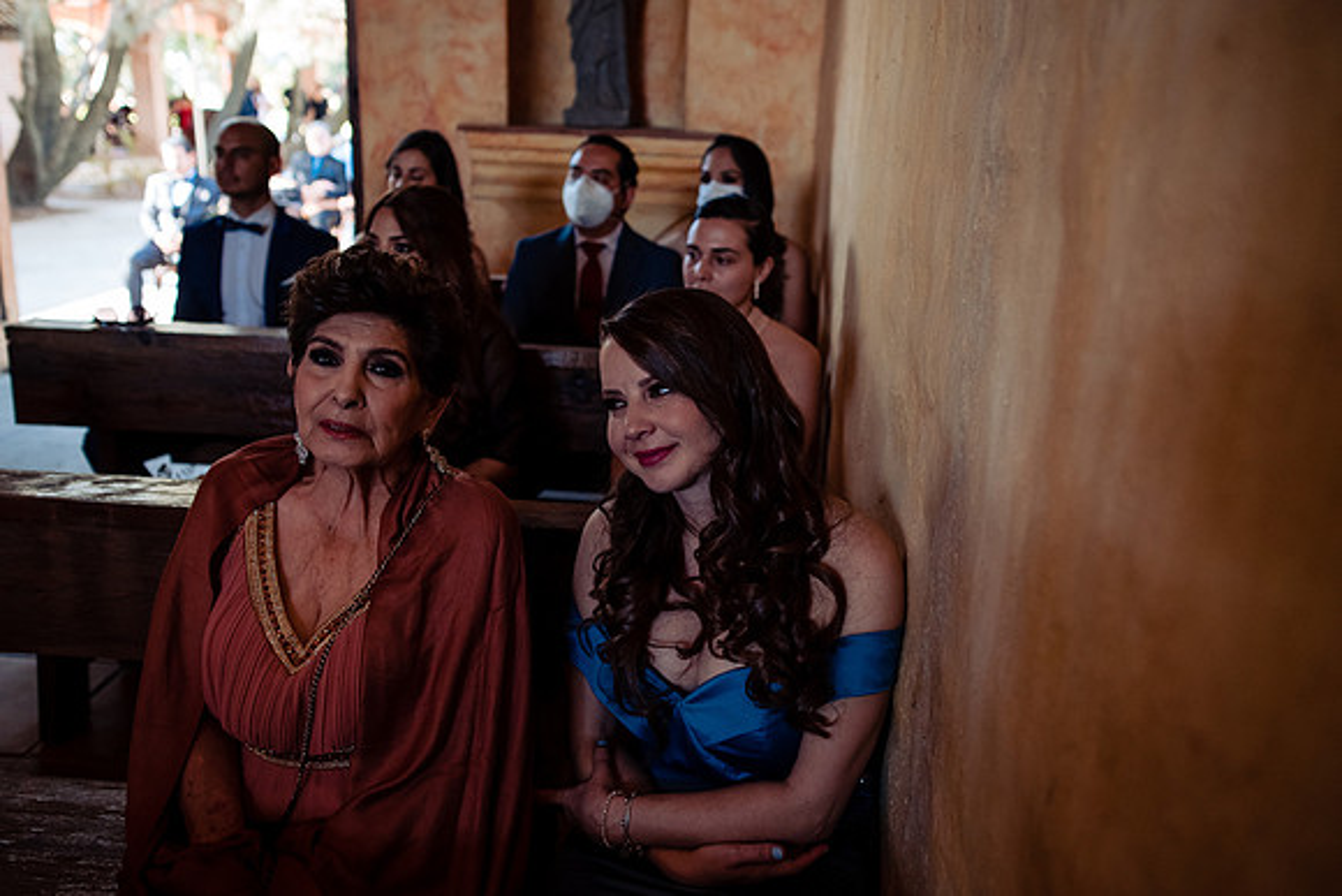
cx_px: 671
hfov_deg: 60.1
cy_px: 448
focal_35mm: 31
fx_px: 1159
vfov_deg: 42.2
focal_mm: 28
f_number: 2.8
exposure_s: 1/250
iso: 1250
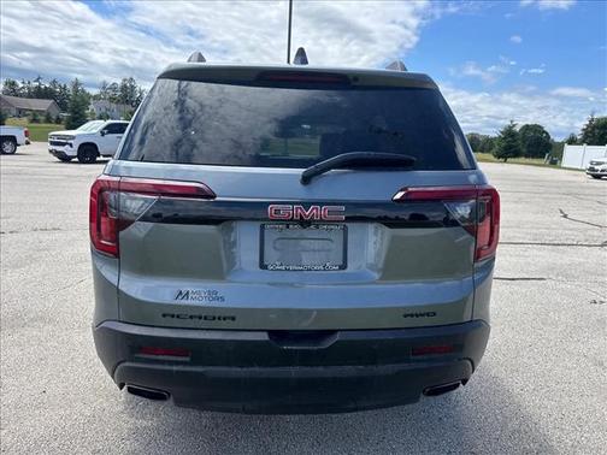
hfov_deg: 71.6
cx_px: 304
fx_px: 421
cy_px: 228
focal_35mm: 24
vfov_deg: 56.8
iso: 80
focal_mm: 6.76
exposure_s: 1/4310
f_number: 1.78
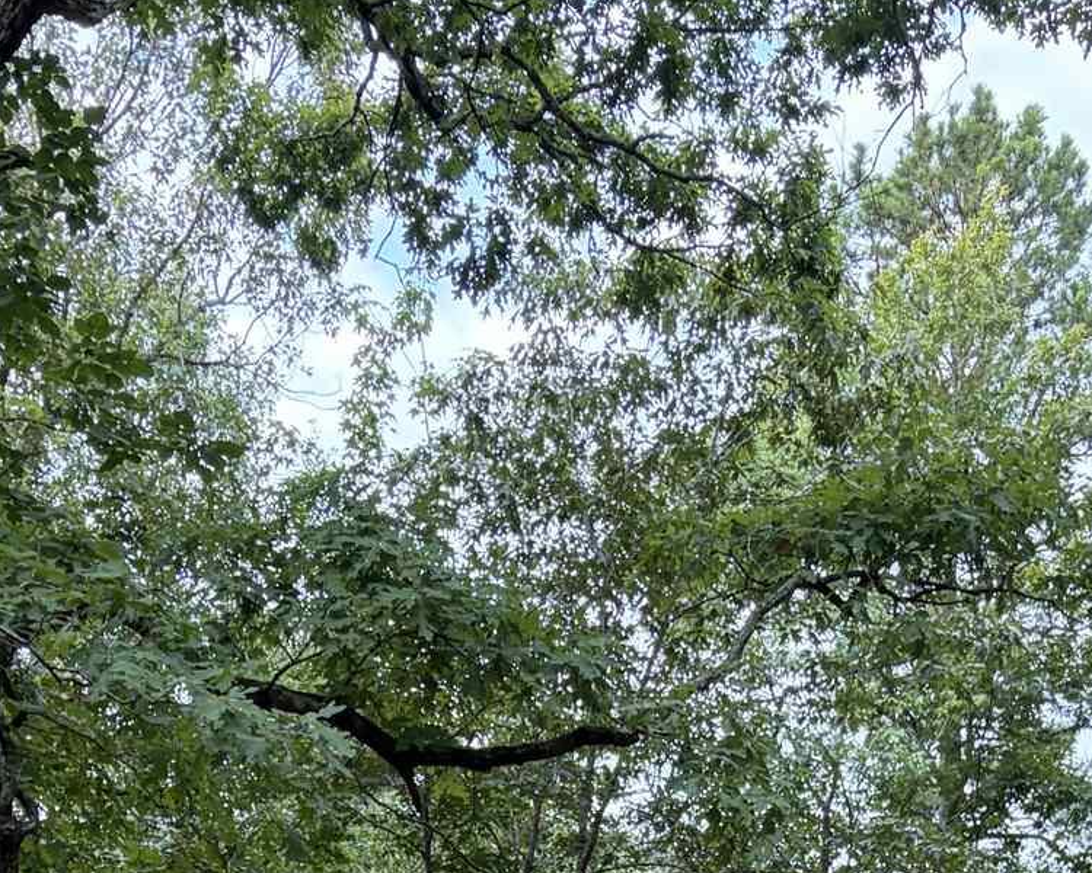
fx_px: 2521
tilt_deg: -7.4
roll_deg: +2.0
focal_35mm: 78
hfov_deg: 24.4
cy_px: 1670
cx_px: 510
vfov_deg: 16.0
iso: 80
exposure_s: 1/122
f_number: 1.6
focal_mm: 5.96
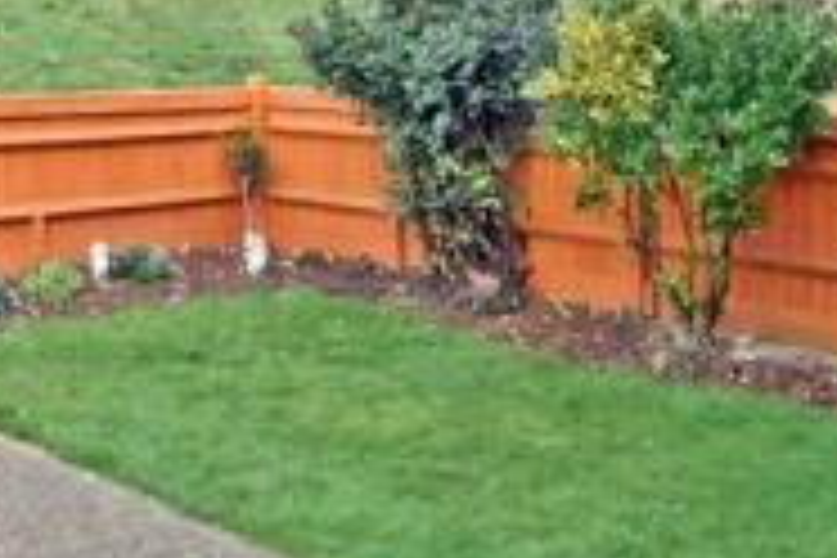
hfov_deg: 36.1
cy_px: 74
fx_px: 1232
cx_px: 148
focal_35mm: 53
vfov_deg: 24.9
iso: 500
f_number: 9
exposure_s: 1/400
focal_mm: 10
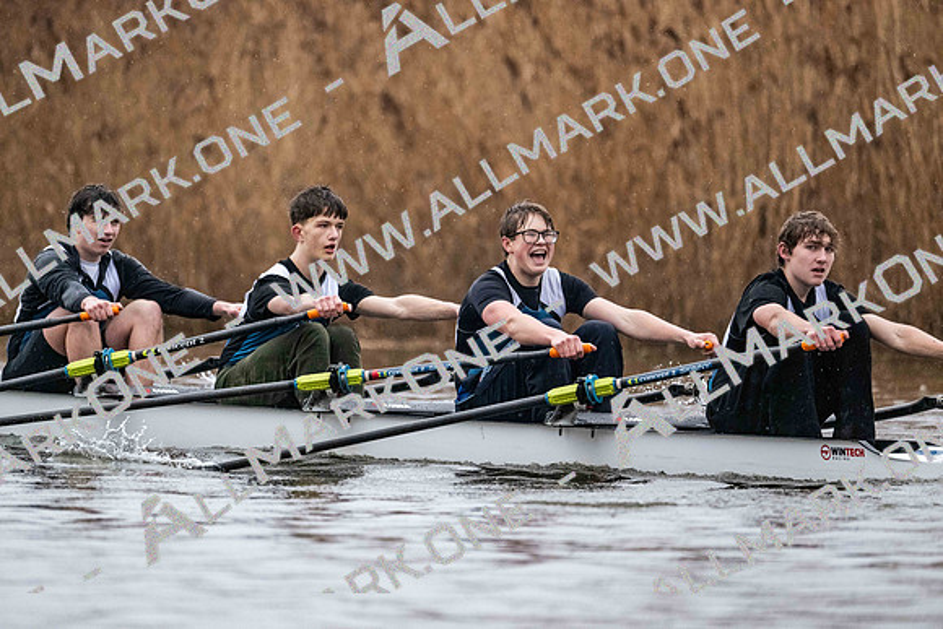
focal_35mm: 400
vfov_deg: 3.4
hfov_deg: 5.2
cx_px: 472
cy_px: 314
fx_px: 10480
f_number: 4.5
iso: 5600
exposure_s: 1/1600
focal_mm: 400
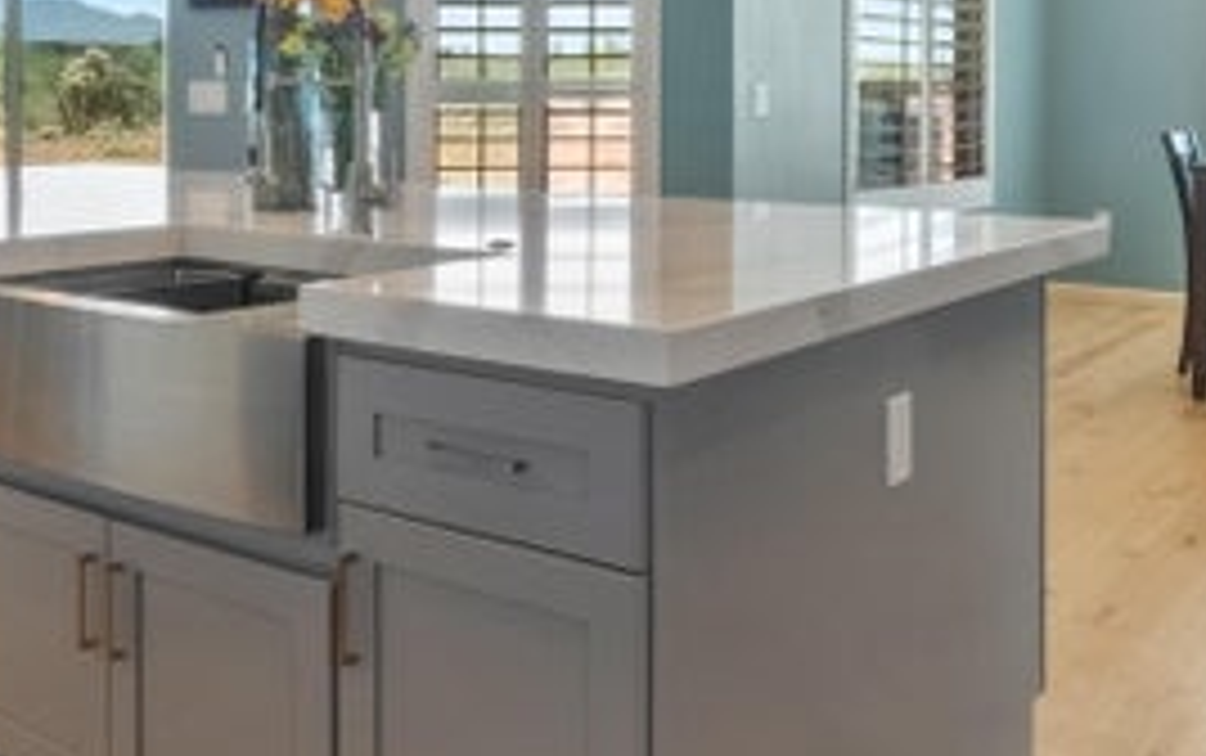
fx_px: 1349
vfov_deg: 29.8
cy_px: 54
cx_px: 410
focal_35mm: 41
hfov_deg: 47.5
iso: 1600
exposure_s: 1/5
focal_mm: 10
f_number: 22
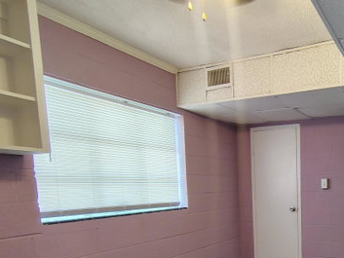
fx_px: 288
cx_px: 300
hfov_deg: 54.9
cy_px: 215
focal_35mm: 29
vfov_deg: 45.2
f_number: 2.2
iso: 336
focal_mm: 2.13
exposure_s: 1/40
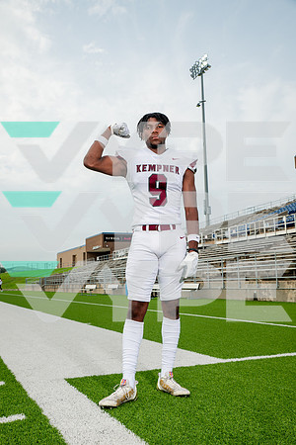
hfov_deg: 36.9
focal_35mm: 36
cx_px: 148
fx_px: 444
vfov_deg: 53.1
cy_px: 222
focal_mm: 36
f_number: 7.1
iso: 125
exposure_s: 1/320
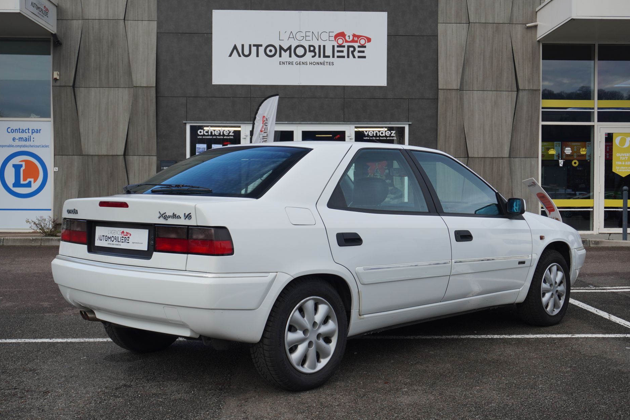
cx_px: 320
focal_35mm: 45
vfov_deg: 29.9
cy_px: 212
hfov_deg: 43.6
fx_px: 788
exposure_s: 1/80
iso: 100
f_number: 5.6
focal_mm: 28
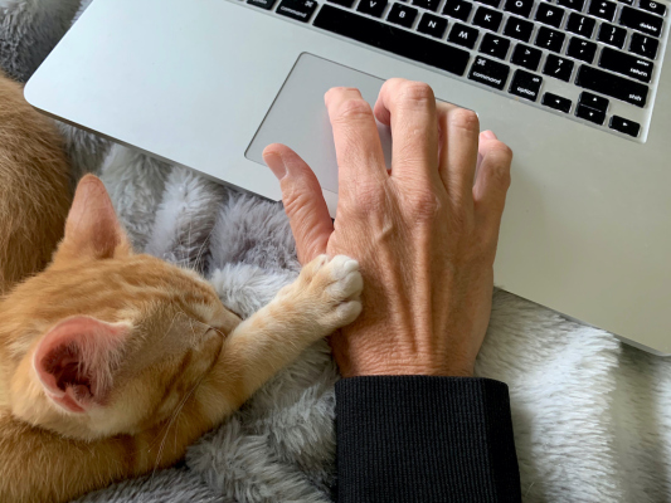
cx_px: 336
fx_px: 504
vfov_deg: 53.1
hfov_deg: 67.3
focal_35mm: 26
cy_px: 252
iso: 250
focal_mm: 4.25
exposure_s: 1/60
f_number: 1.8
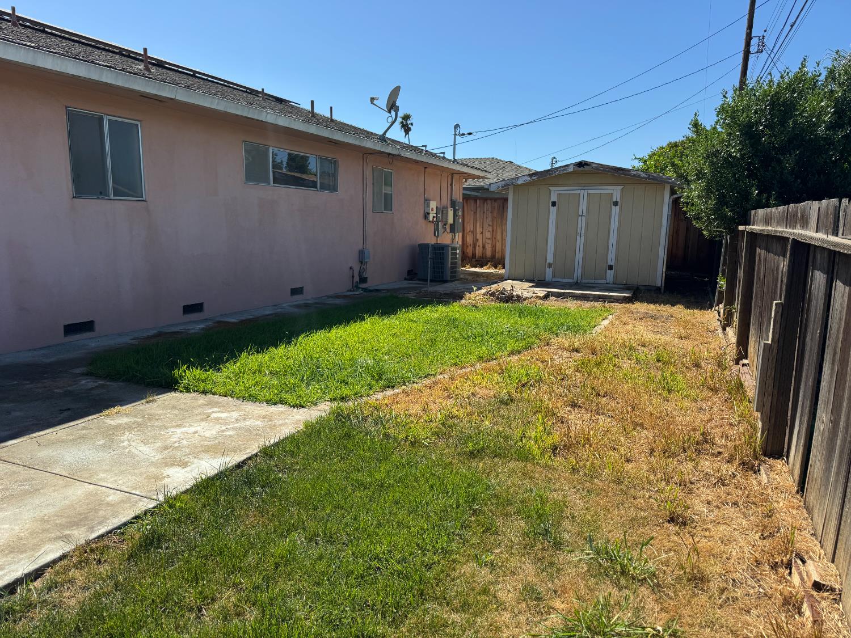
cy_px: 319
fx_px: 590
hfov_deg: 71.6
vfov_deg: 56.8
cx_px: 426
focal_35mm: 24
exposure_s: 1/3597
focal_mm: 6.76
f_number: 1.78
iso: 80
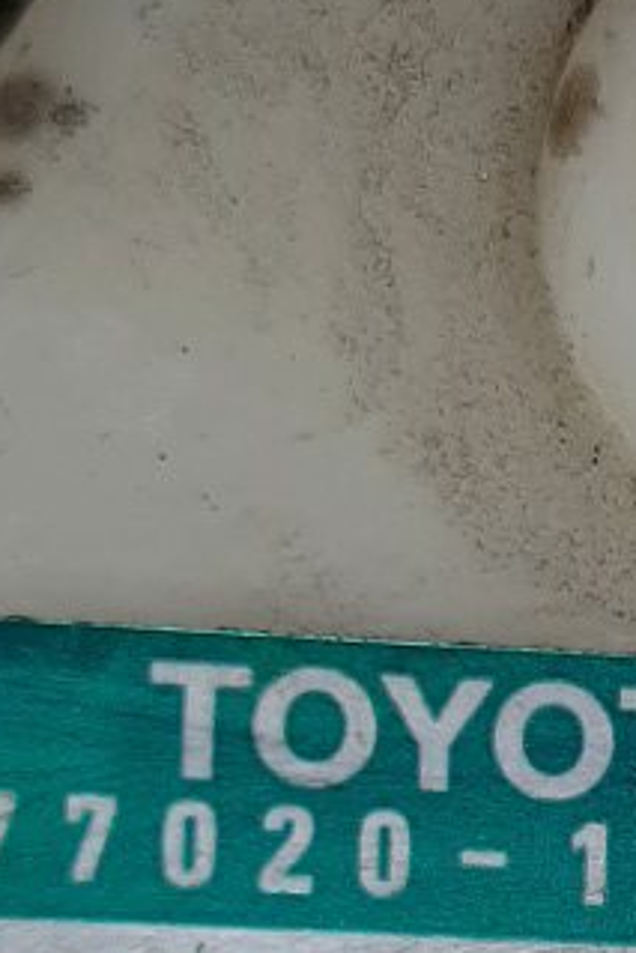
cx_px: 785
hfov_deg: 11.0
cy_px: 839
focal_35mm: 122
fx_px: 3229
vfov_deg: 16.6
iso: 40
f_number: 1.7
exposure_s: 1/183
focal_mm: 3.93
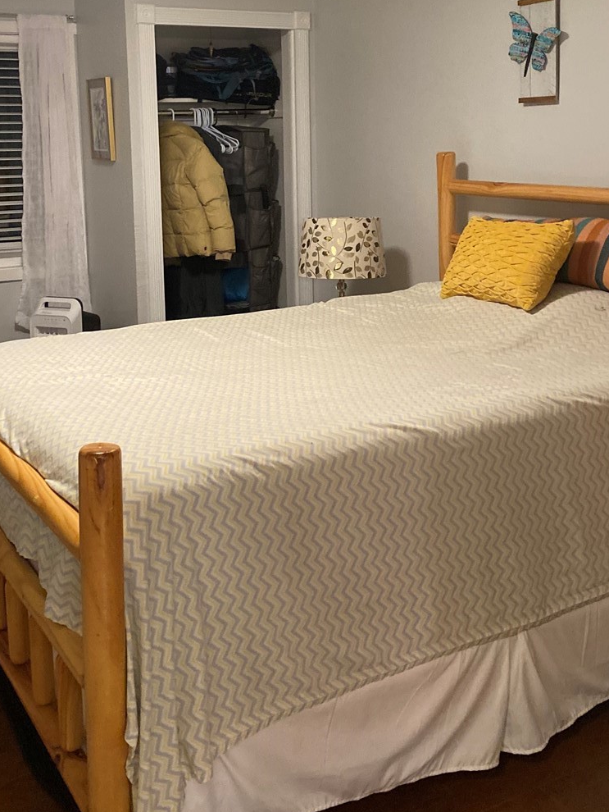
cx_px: 239
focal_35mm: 42
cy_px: 270
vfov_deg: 44.1
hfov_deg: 34.2
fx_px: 985
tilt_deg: -6.5
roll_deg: +0.6
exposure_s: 1/60
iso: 500
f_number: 1.8
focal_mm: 4.25
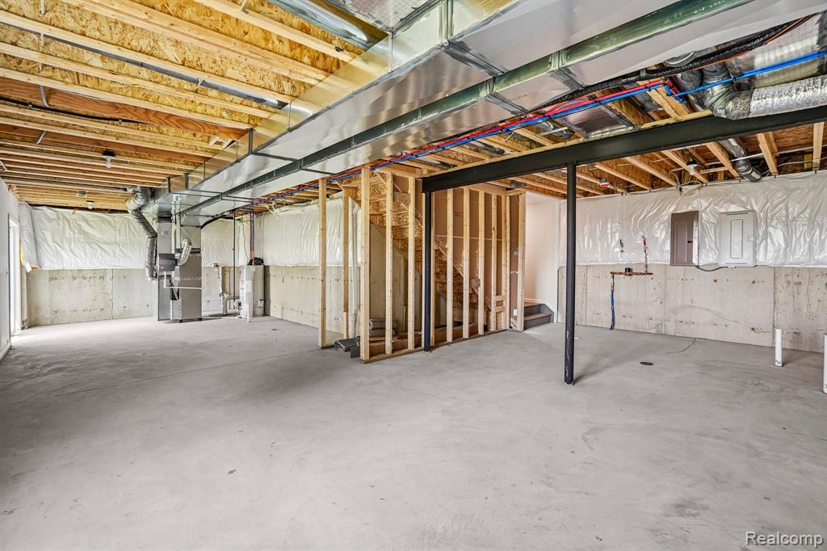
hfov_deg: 96.8
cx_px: 414
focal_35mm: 16
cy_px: 276
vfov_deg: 73.7
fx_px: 367
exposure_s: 1/10
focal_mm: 16
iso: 400
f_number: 8
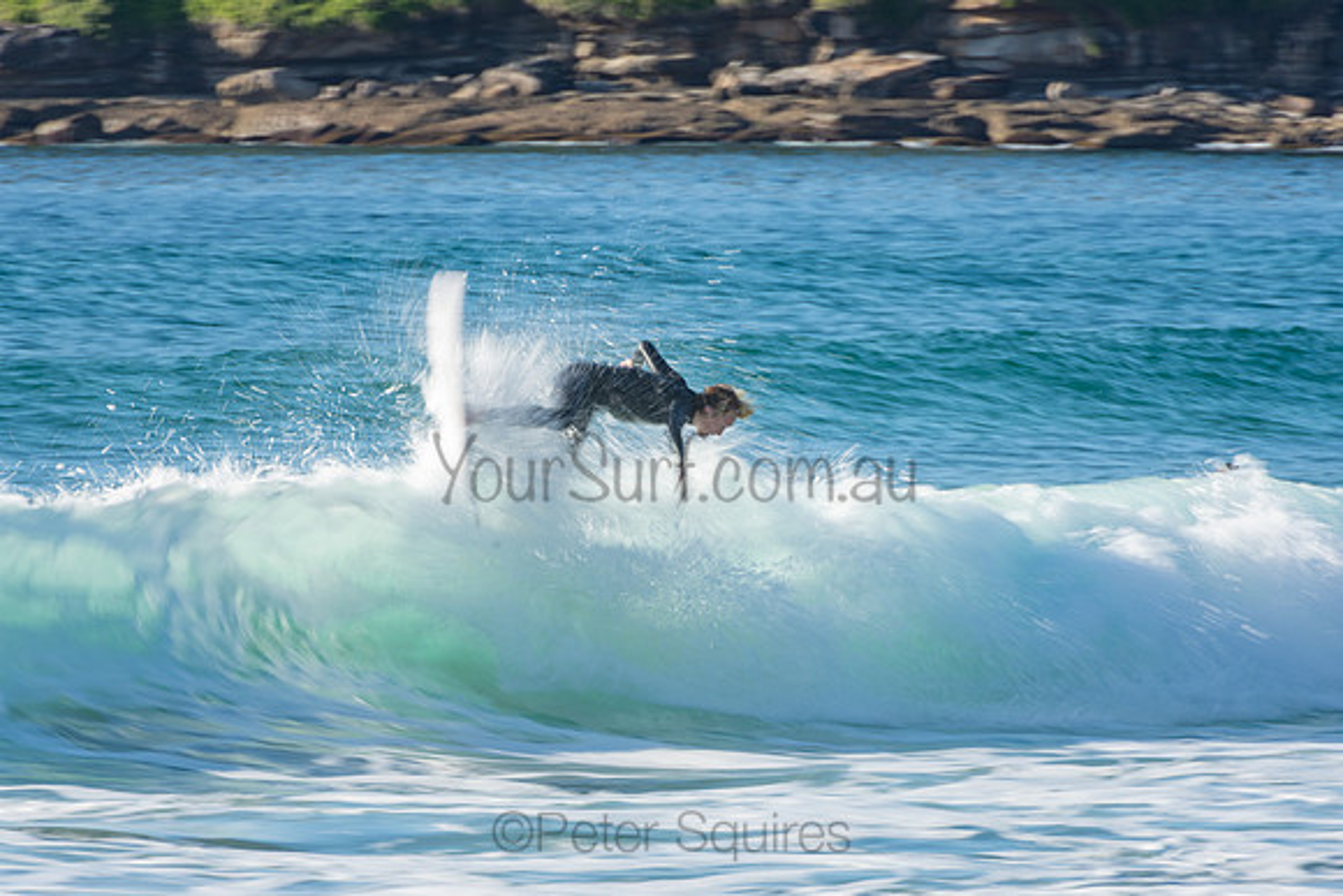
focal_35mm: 600
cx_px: 672
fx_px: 22388
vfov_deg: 2.3
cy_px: 448
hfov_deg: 3.4
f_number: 20
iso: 100
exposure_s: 1/30
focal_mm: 400
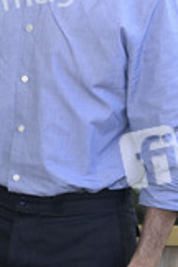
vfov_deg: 12.2
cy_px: 68
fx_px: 1246
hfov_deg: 8.2
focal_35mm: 168
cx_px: 54
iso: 640
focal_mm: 68
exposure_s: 1/250
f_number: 6.3
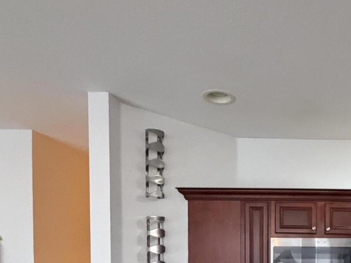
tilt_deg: -0.5
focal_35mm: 35
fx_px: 355
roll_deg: -0.4
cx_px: 306
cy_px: 268
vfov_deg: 36.3
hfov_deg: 48.0
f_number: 2.2
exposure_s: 1/60
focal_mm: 2.22
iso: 500
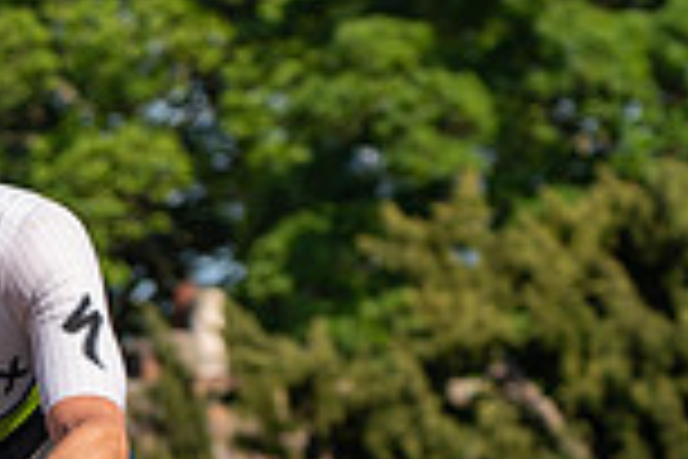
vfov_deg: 3.5
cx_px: -47
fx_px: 7548
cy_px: 798
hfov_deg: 5.2
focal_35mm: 395
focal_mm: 73
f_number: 3.5
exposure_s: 1/1000
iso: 100
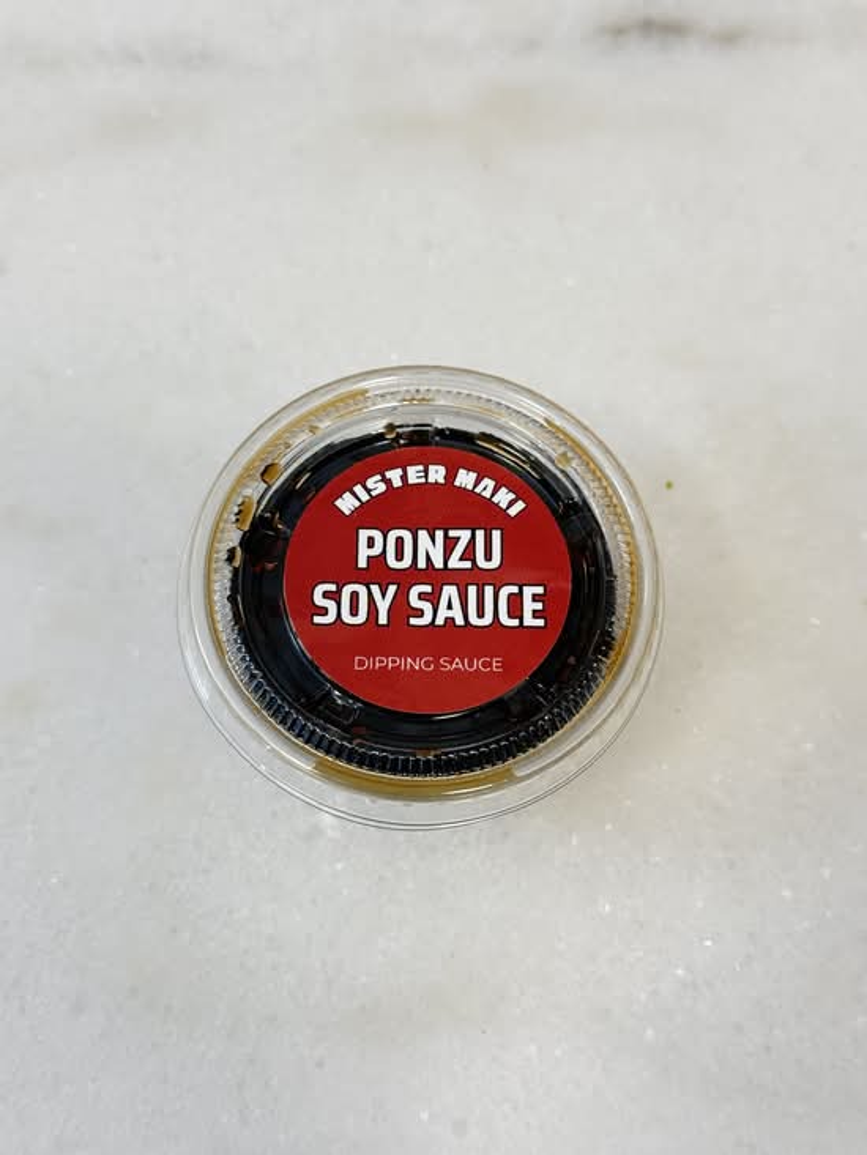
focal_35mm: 48
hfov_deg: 30.3
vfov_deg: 39.7
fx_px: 1602
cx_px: 434
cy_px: 578
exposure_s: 1/120
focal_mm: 6.76
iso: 320
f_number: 1.78
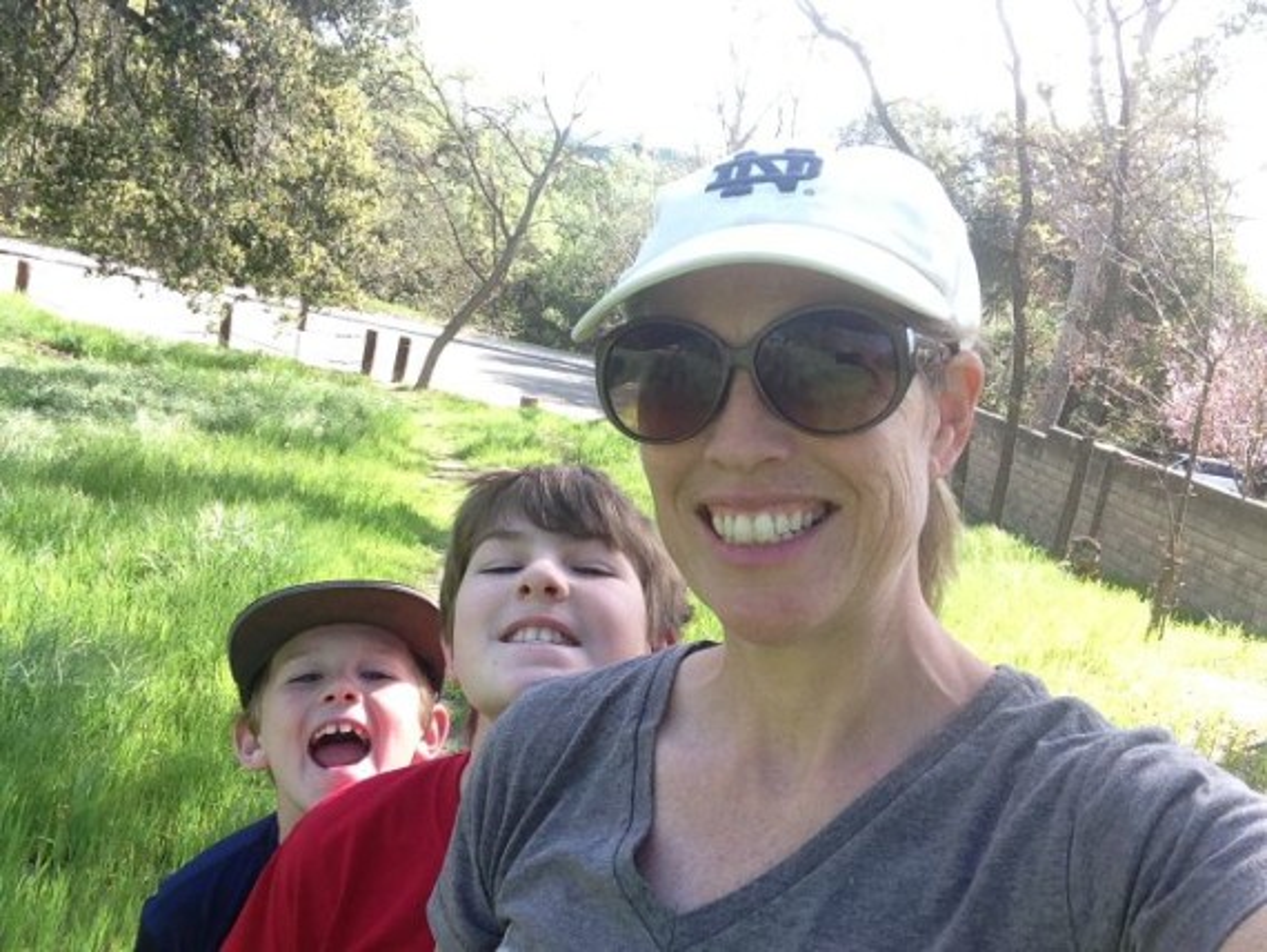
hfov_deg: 52.6
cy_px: 476
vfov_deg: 40.7
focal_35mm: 35
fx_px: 1282
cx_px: 634
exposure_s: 1/201
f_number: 2.4
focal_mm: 2.18
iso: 32
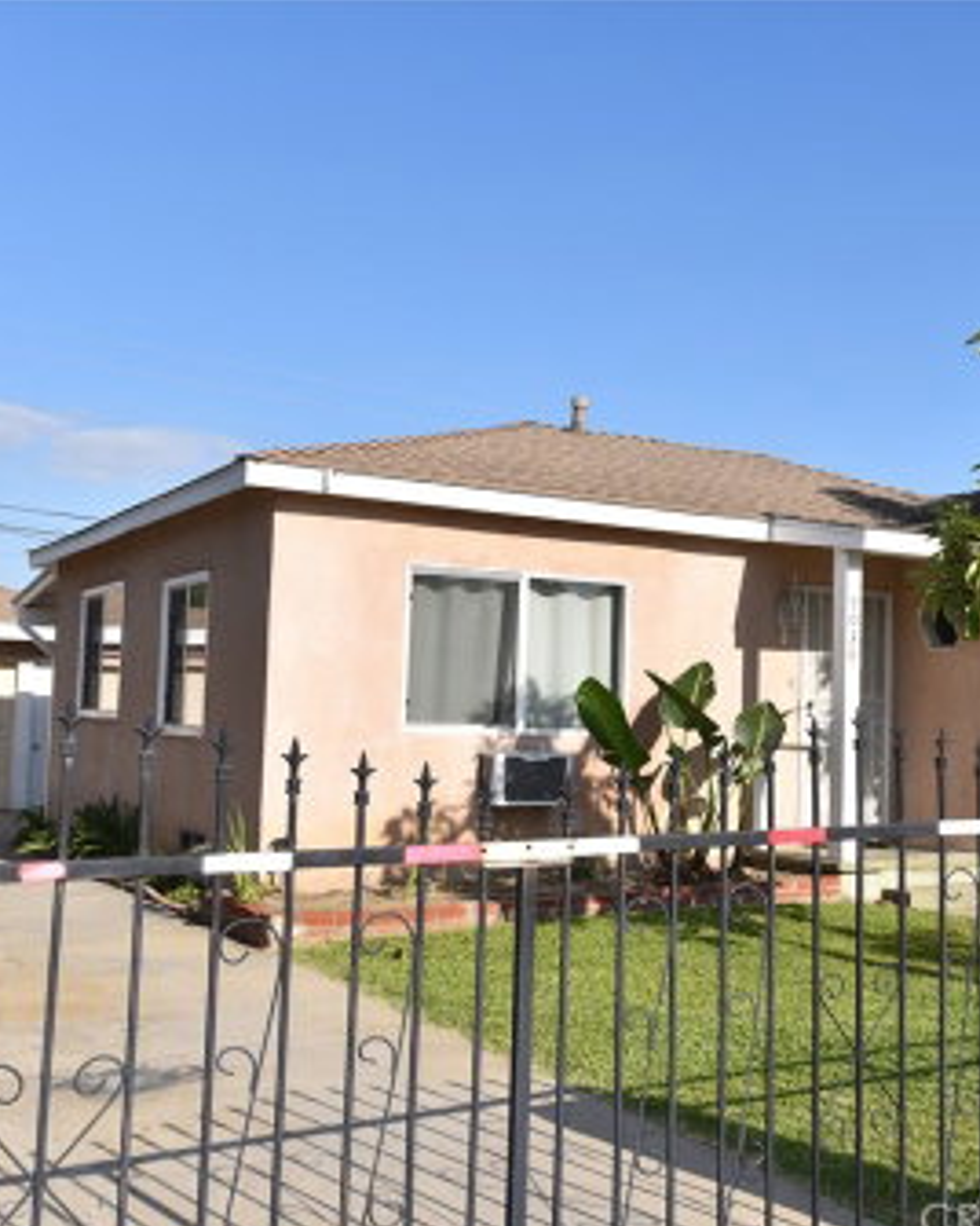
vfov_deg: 42.9
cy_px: 622
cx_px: 812
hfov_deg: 33.7
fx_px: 1559
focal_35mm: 43
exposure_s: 1/200
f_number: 9
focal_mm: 30
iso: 100
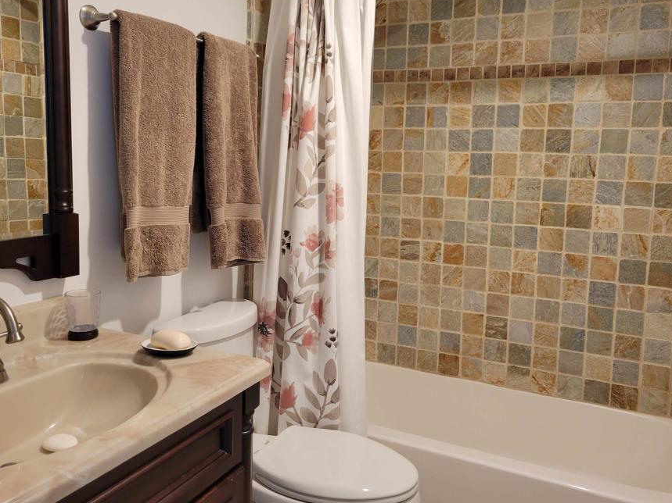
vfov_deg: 45.3
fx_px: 602
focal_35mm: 31
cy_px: 216
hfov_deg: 58.3
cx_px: 350
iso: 250
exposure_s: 1/40
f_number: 1.8
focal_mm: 5.4
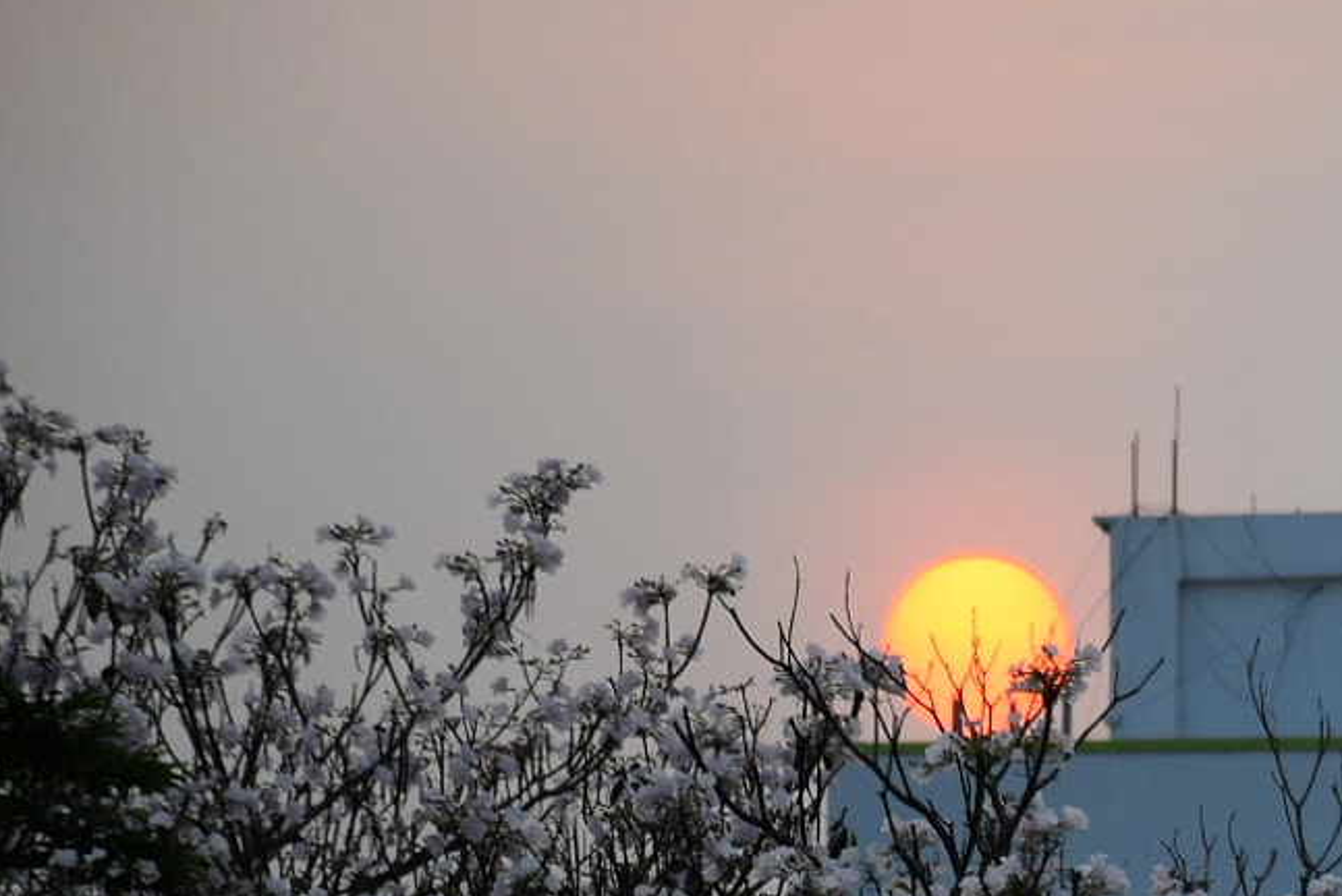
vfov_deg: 2.7
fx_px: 19355
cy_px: 783
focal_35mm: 519
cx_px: 1456
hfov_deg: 4.0
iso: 100
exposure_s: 1/80
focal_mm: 140
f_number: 5.6
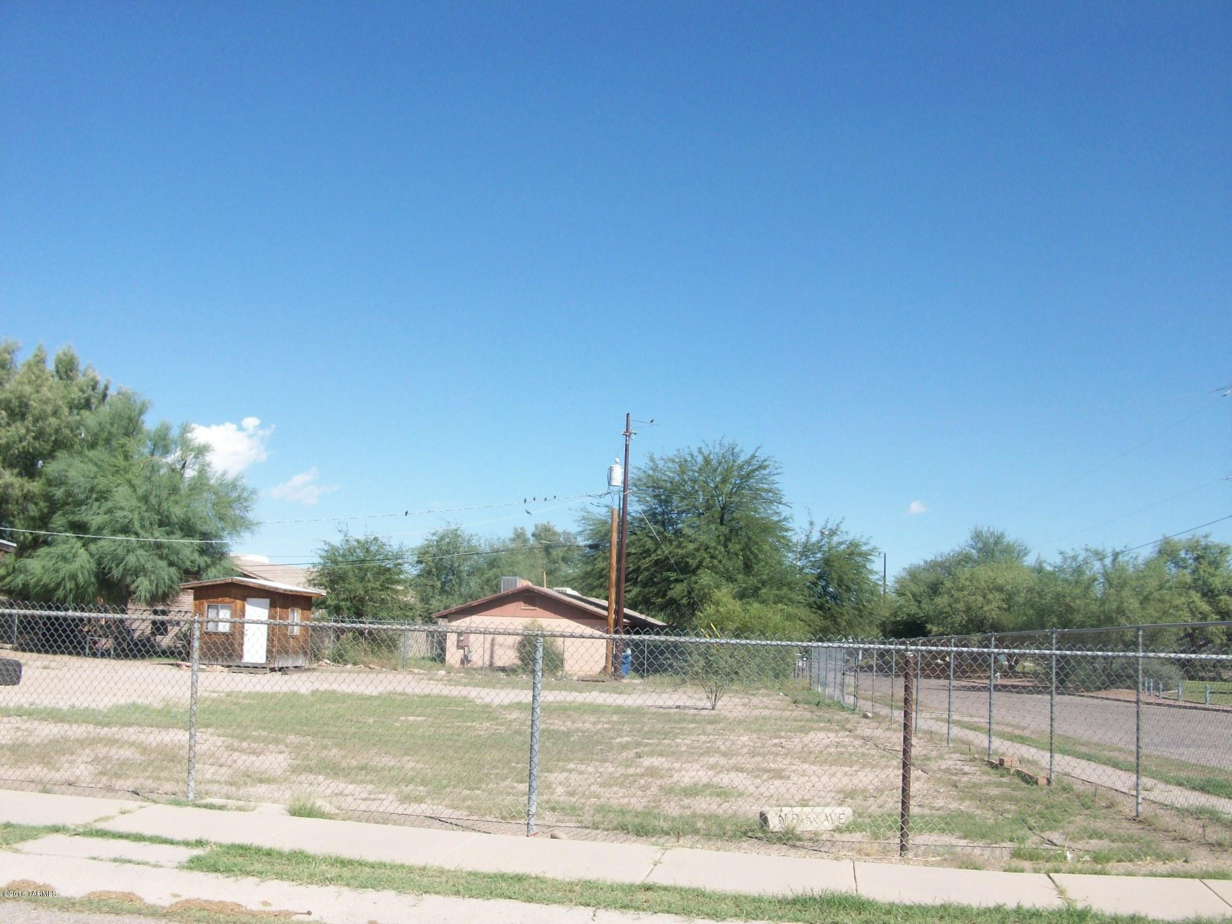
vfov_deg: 41.8
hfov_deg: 54.0
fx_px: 1210
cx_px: 616
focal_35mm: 34
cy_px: 462
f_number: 5.5
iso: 64
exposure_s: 1/284
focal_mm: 5.7
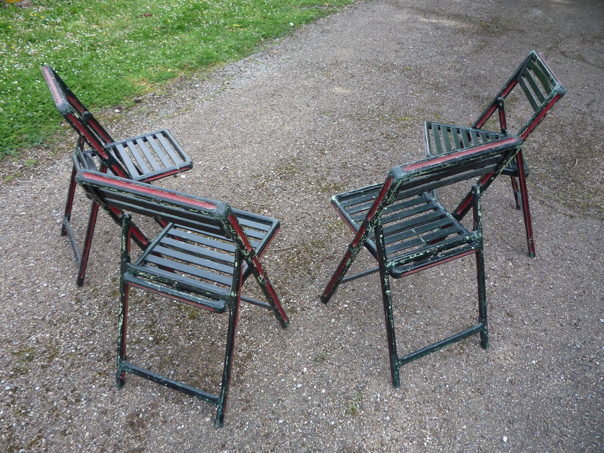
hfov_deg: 60.0
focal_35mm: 30
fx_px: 523
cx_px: 302
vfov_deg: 46.8
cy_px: 226
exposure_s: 1/125
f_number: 4
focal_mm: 5.2
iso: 100
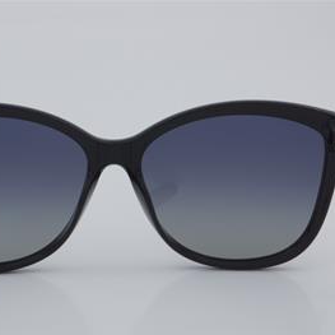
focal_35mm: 97
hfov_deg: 17.9
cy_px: 168
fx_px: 1062
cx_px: 113
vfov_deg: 17.9
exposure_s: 1/4
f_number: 32
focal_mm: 50
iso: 100
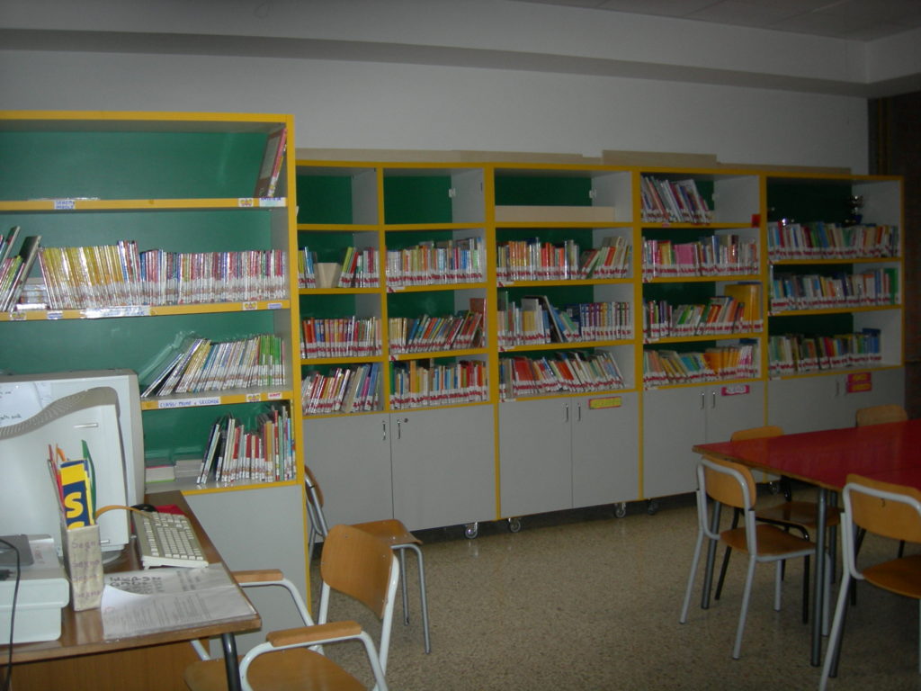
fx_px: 958
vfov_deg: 39.7
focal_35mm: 36
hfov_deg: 51.4
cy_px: 346
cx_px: 460
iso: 130
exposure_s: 1/60.1
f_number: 2.7
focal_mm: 7.5
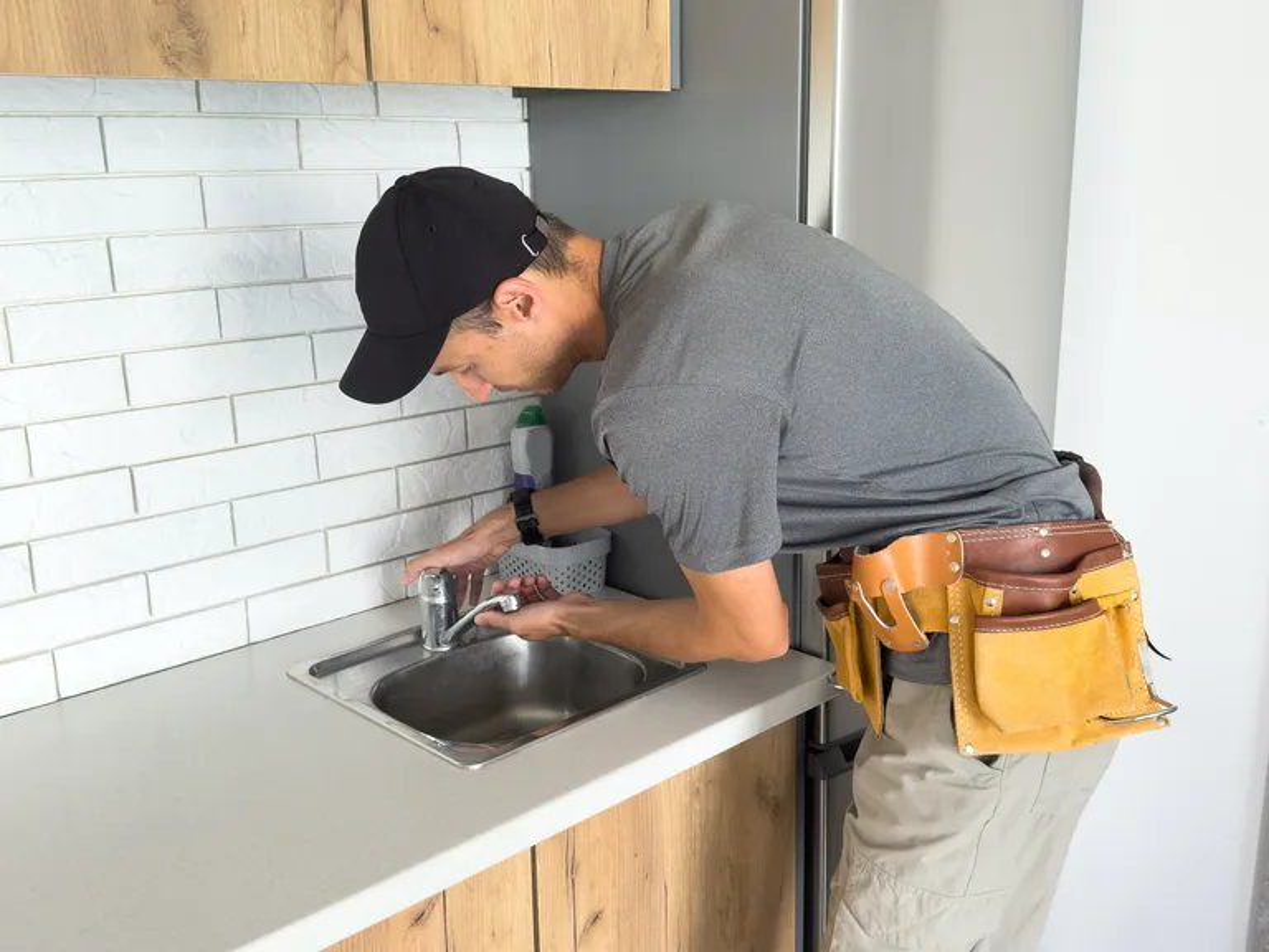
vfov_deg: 40.7
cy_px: 476
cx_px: 634
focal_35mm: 35
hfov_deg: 52.6
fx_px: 1283
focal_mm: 6.76
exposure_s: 1/60
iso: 160
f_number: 1.8
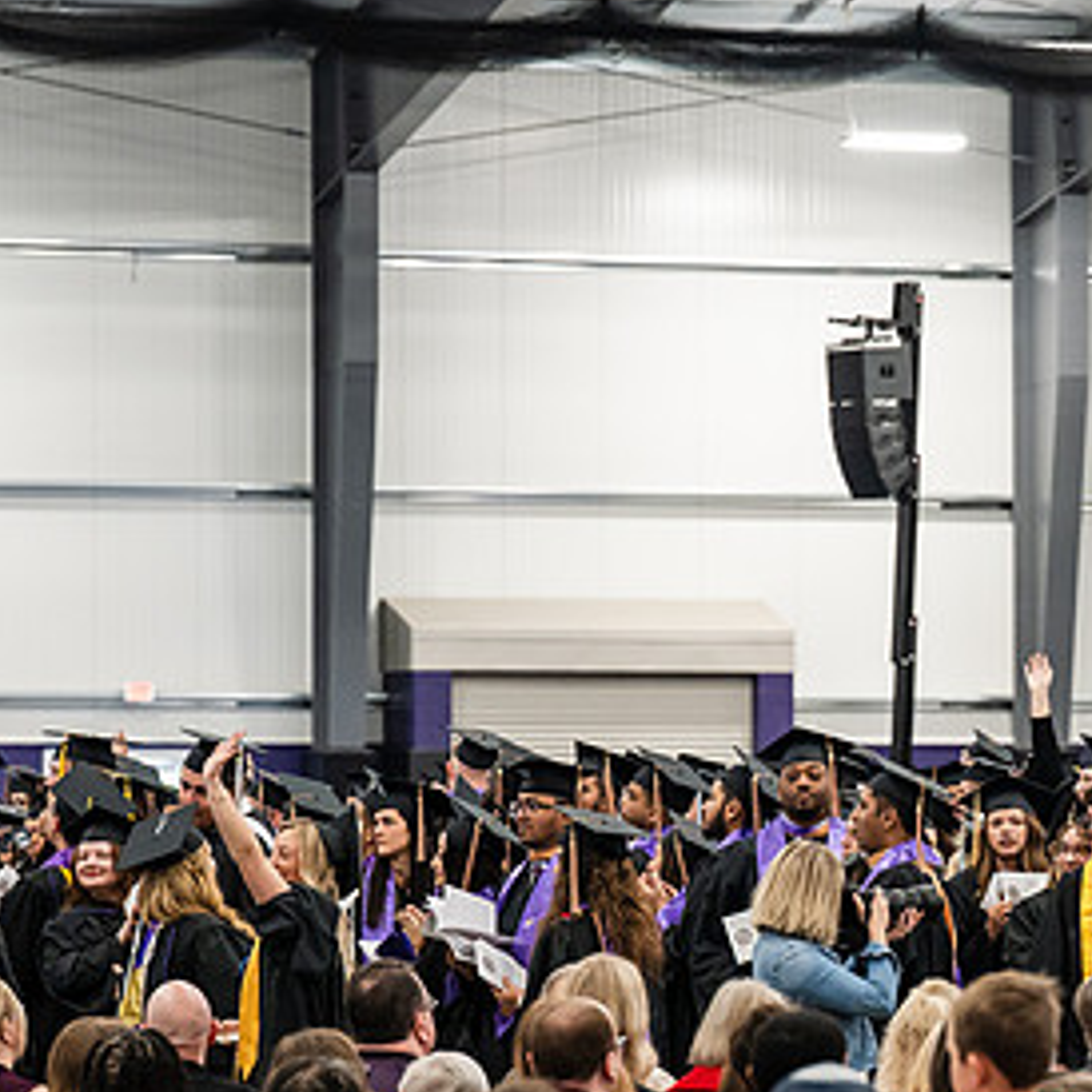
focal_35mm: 178
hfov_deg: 9.8
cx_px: 1052
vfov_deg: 9.8
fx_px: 6353
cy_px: 644
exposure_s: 1/200
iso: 3200
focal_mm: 99
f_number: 4
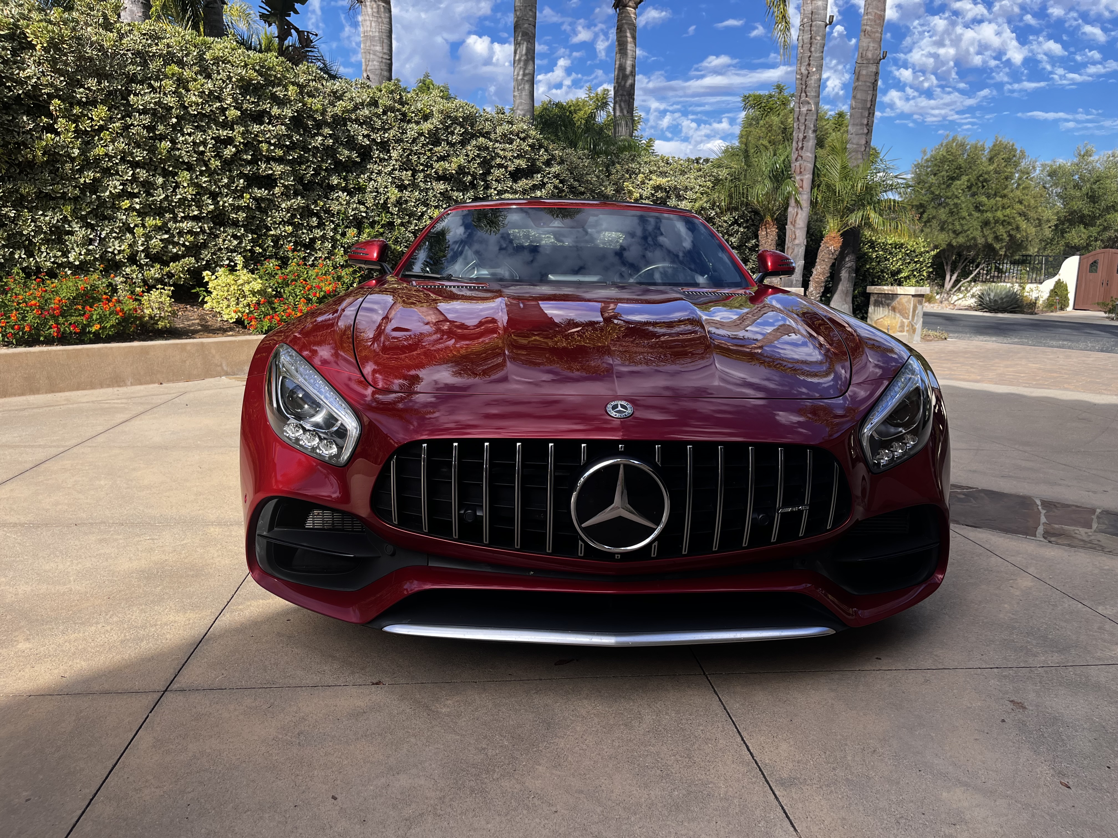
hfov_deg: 67.3
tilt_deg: -10.6
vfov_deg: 53.1
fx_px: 840
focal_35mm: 26
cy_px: 419
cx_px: 559
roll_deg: -1.3
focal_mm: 5.1
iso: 50
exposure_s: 1/1477
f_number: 1.6
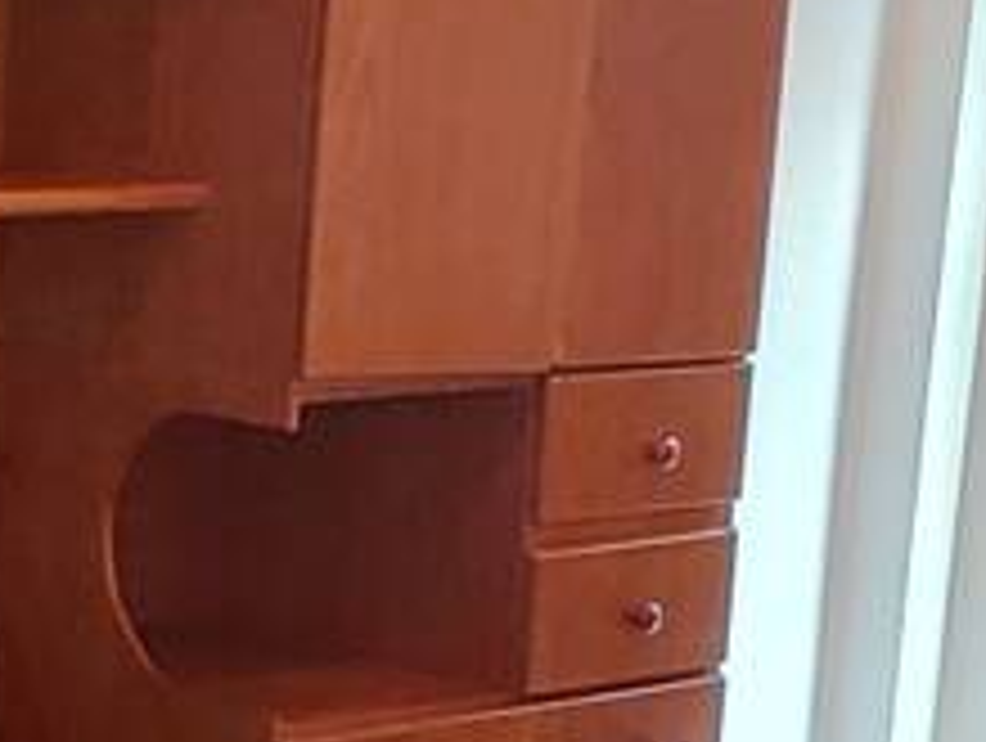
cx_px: -144
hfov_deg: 17.9
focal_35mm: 105
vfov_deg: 14.0
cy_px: 652
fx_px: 2996
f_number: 2.2
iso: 105
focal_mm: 1.65
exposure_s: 1/40
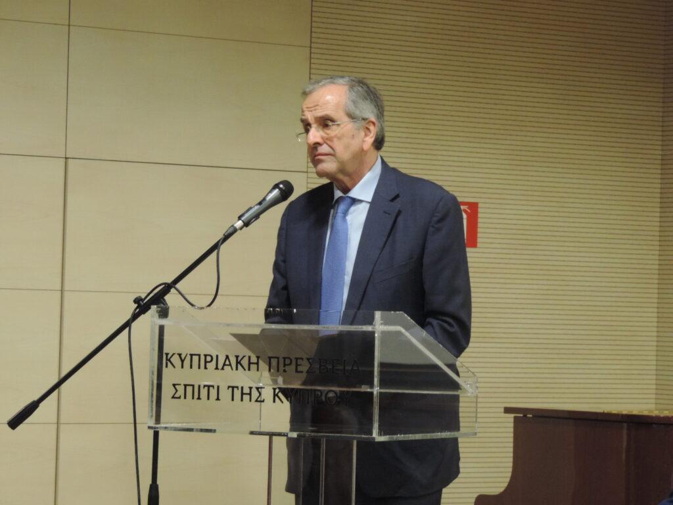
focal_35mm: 155
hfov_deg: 12.7
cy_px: 252
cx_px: 336
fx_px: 3013
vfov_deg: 9.6
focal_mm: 27.6
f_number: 4.4
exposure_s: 1/20
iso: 800
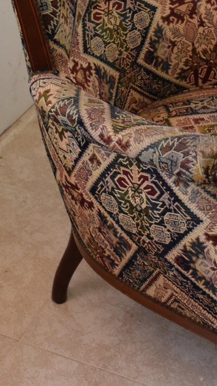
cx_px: 169
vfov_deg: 24.4
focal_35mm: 85
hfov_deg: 14.1
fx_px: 871
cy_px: 52
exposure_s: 1/60
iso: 800
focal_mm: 23
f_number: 4
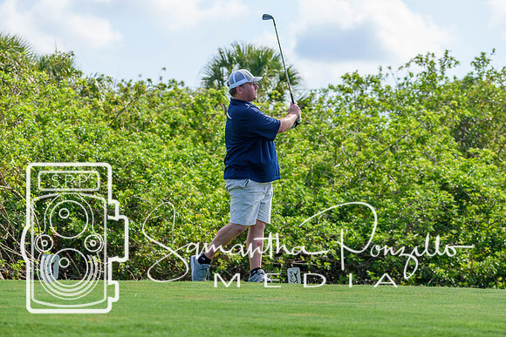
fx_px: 2214
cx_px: 253
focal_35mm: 158
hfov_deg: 13.0
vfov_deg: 8.7
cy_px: 168
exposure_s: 1/640
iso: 200
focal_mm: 105
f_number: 6.3
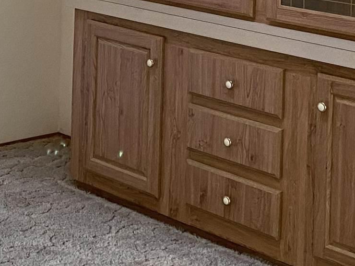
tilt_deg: -2.6
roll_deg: -0.9
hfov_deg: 17.9
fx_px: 1108
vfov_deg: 13.0
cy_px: -125
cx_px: 19
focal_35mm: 108
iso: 125
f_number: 1.8
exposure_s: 1/60
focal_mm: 4.25
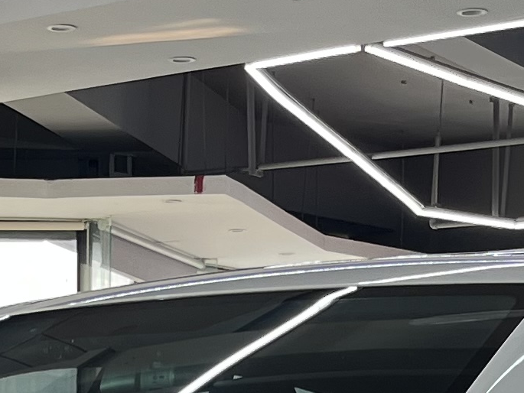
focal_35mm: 153
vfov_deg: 8.7
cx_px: -8
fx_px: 2316
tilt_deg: -10.8
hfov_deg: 12.7
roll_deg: +0.1
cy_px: 1000
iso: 50
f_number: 1.6
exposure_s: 1/162
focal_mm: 5.1
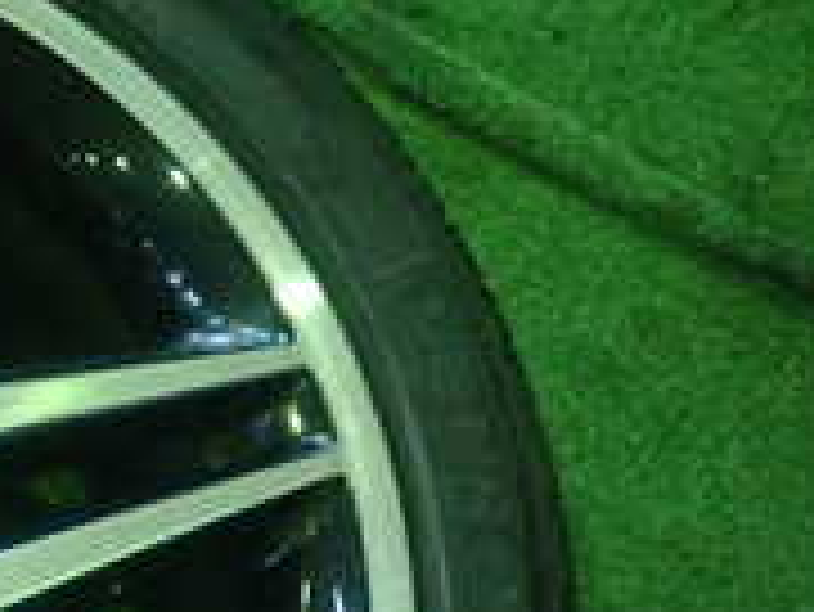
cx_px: -436
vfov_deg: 17.2
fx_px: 1953
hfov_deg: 20.0
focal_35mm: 83
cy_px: 684
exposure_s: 1/50
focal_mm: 4.5
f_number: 2
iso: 1250
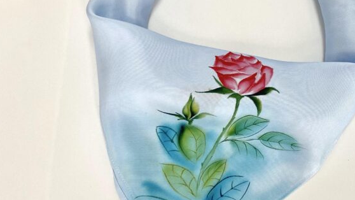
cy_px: 59
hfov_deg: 39.7
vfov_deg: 22.9
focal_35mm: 52
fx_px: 490
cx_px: 216
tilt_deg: -75.7
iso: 125
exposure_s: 1/110
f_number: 1.8
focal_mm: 4.25
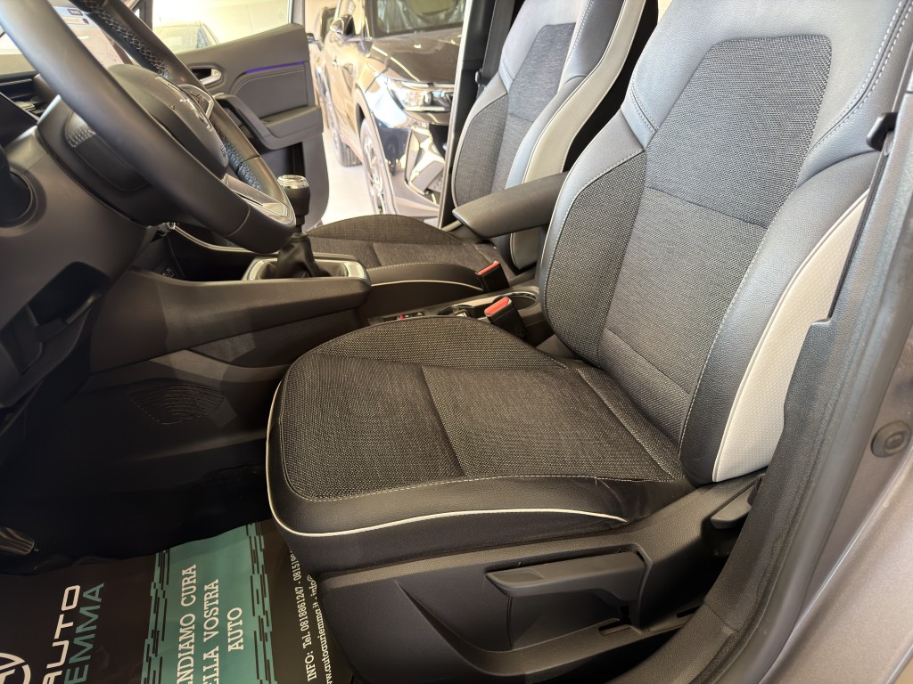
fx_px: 633
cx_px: 456
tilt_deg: -26.0
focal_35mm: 24
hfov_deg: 71.6
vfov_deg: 56.8
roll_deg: +7.2
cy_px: 342
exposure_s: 1/33
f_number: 1.78
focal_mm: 6.76
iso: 200
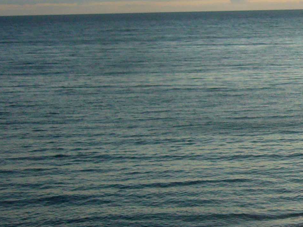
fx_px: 910
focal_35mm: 104
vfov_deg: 14.2
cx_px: 427
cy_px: 107
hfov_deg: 17.4
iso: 100
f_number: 2.8
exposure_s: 1/400
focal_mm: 5.8
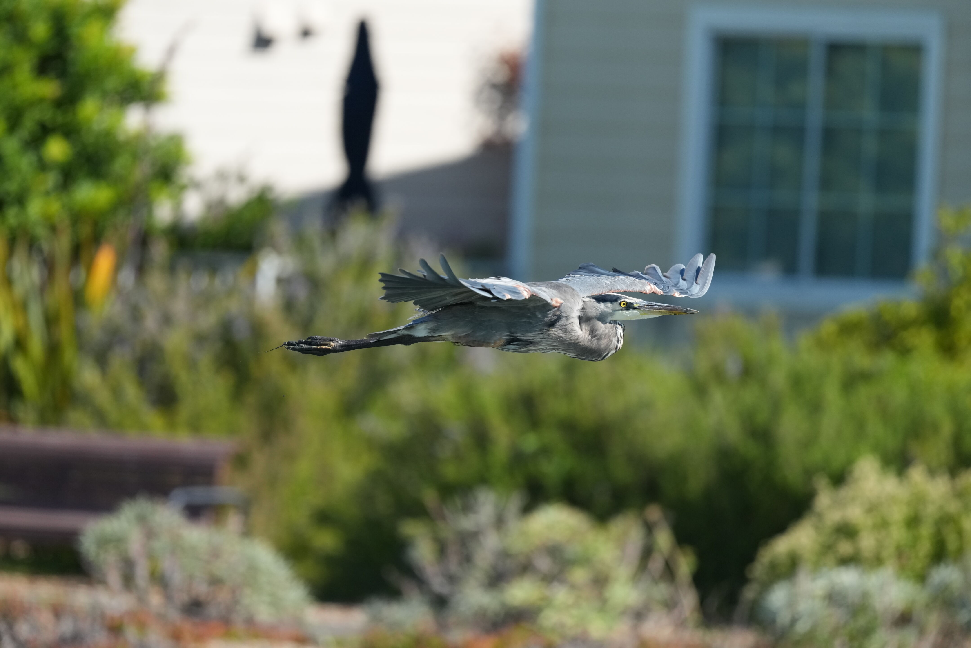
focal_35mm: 560
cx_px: 486
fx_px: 15103
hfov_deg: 3.7
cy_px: 324
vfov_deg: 2.5
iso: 1600
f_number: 6.3
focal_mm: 560
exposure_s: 1/3200
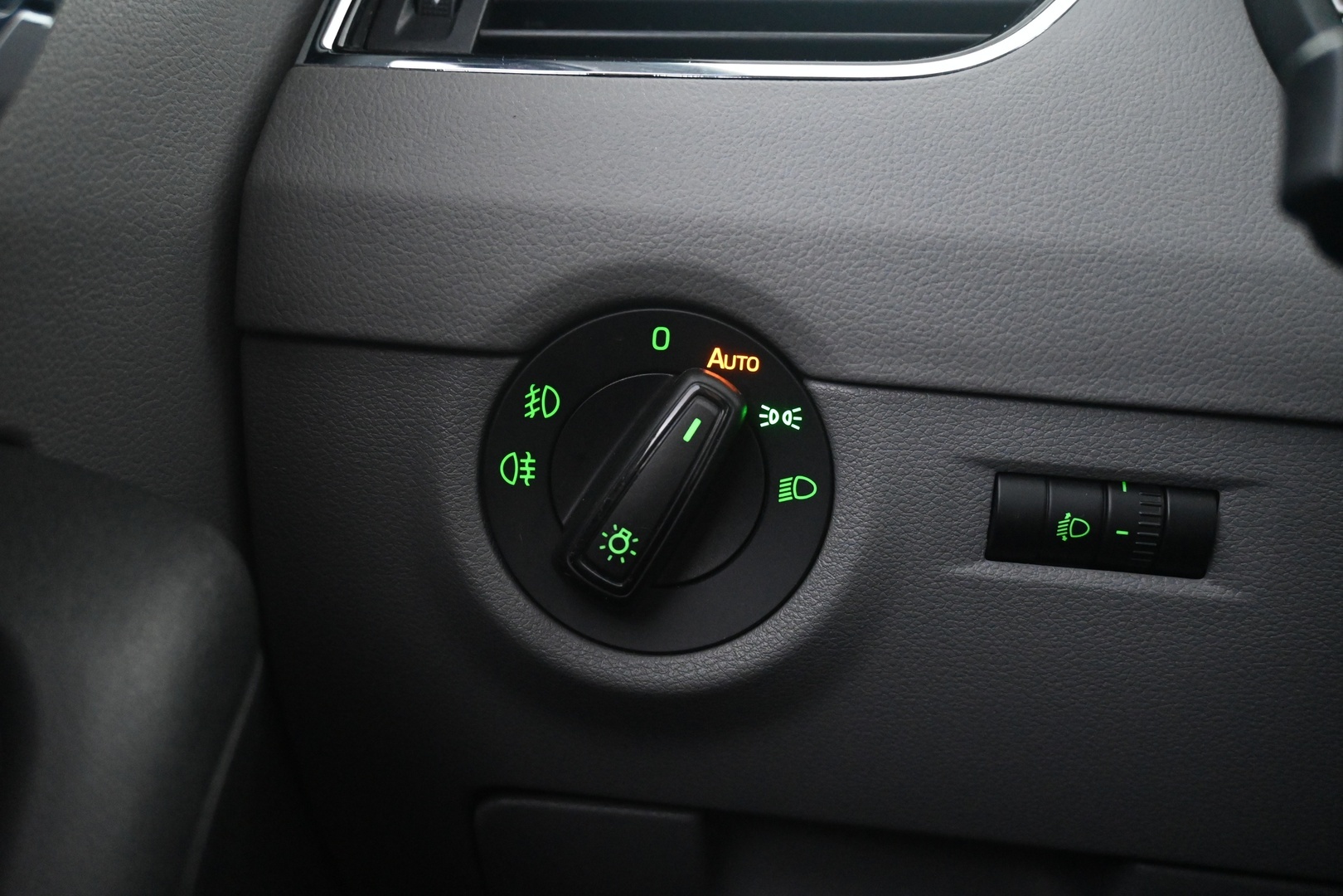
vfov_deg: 40.0
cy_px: 448
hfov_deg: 57.2
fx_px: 1231
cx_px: 672
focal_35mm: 33
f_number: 4
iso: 5000
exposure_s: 1/40
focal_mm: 22
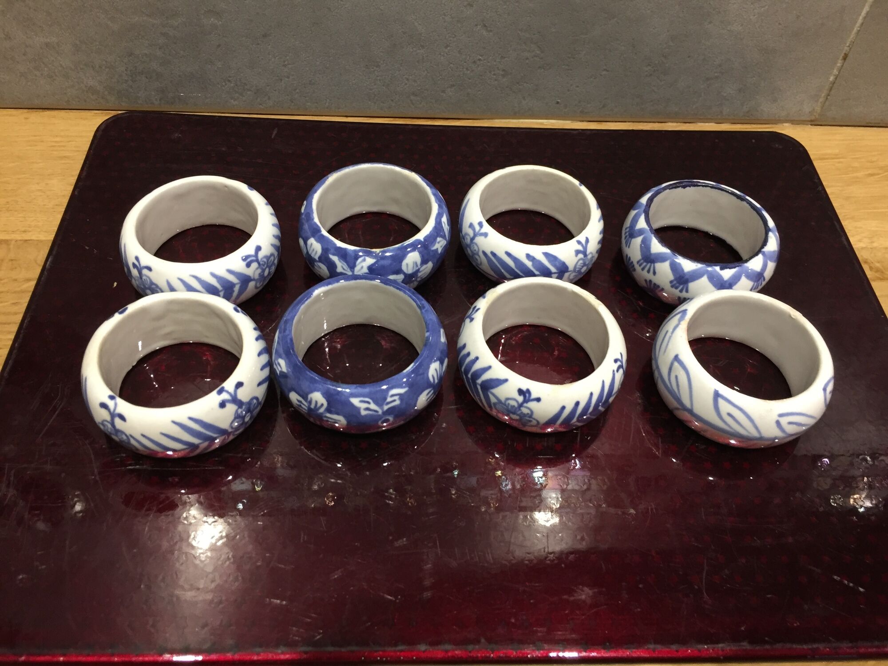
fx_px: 744
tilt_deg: -52.7
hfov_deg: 61.7
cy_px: 333
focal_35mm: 29
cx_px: 444
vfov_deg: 48.2
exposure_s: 1/33
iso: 160
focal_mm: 4.15
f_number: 2.2
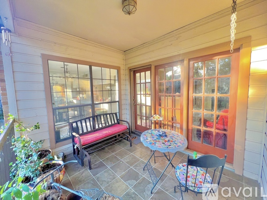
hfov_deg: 106.2
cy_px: 100
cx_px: 134
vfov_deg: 89.9
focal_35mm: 13
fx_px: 100
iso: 80
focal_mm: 1.57
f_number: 1.8
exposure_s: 1/100
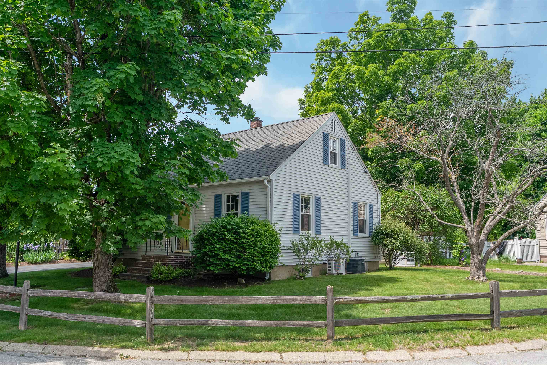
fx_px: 456
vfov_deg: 43.6
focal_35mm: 30
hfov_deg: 61.9
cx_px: 274
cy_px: 182
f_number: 7.1
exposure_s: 1/400
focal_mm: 30
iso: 320
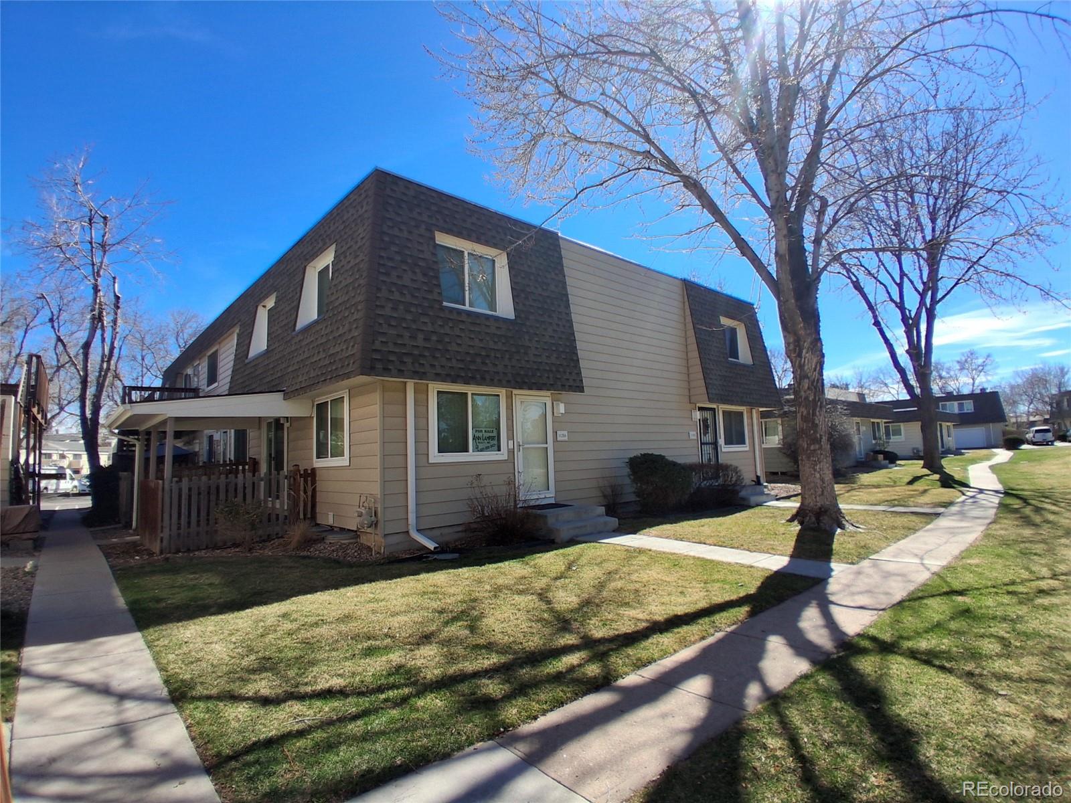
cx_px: 536
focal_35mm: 17
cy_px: 402
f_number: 2.2
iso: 50
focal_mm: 1.4
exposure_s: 1/1126
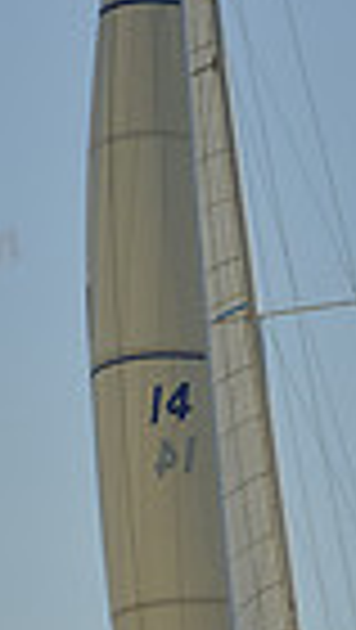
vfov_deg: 5.0
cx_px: 255
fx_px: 7266
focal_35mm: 434
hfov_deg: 2.8
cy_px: 482
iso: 280
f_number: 10
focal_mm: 100
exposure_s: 1/1600
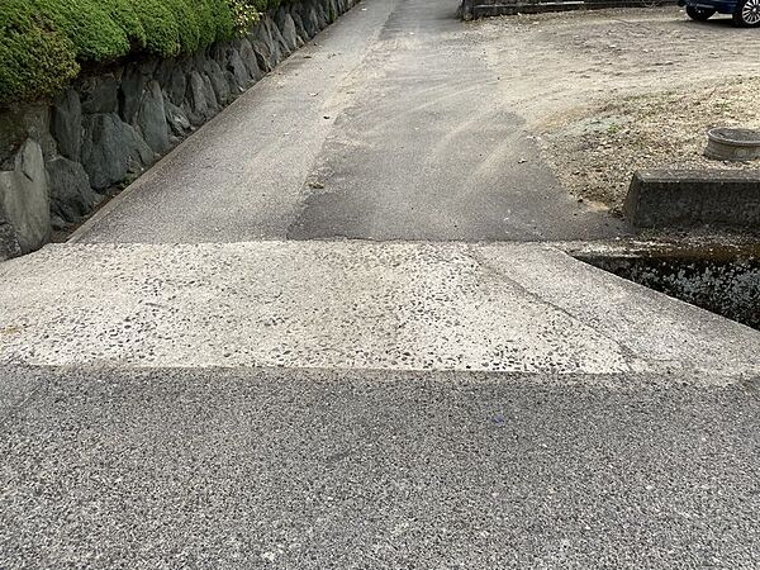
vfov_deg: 53.1
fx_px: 571
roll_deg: +2.4
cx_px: 380
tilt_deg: -29.8
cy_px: 285
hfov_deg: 67.3
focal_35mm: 26
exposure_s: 1/2577
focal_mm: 4.25
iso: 32
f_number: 1.8
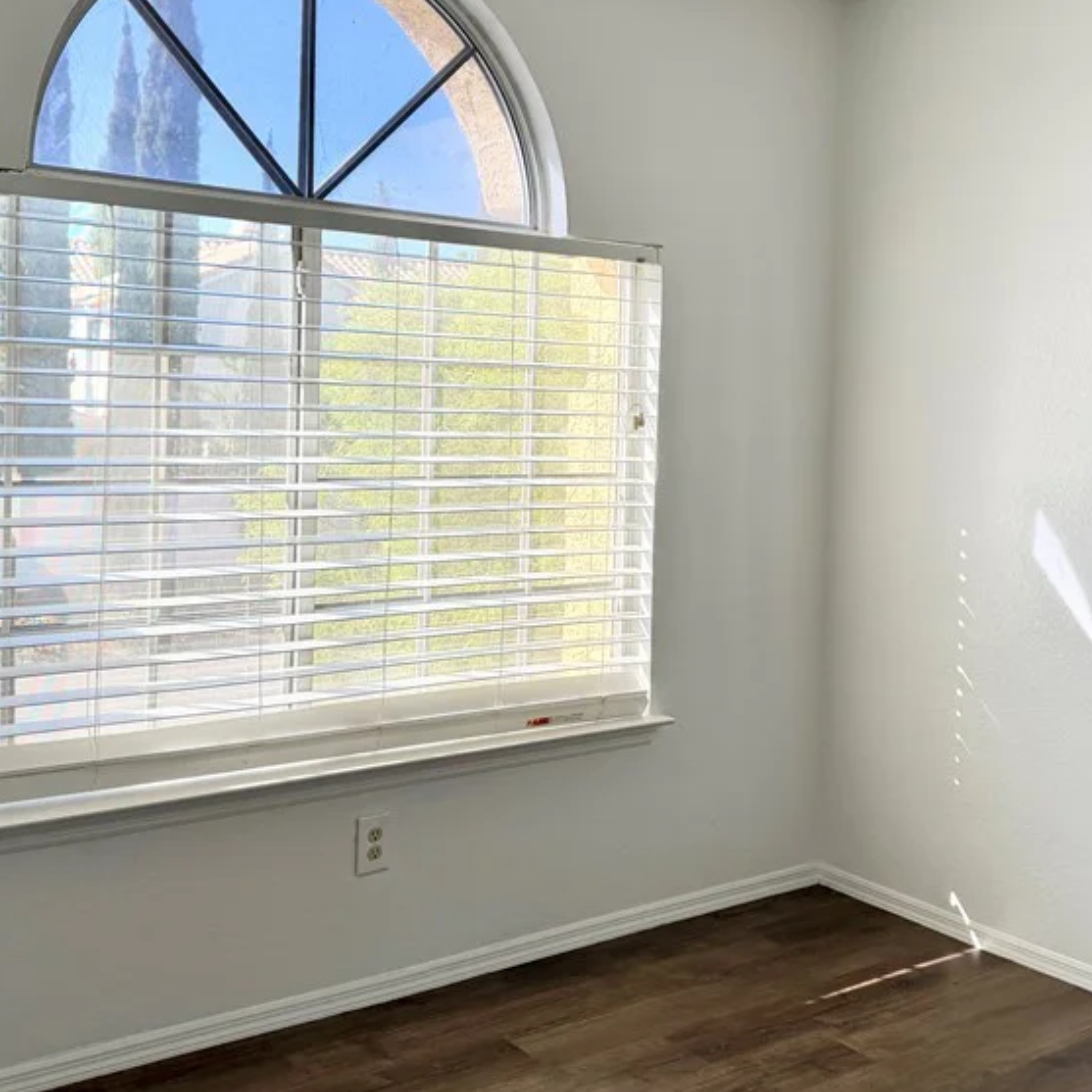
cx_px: 633
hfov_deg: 42.7
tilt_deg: -2.0
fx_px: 1392
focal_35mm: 39
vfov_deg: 42.6
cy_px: 431
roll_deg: -1.7
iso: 80
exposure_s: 1/351
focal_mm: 6.76
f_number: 1.78
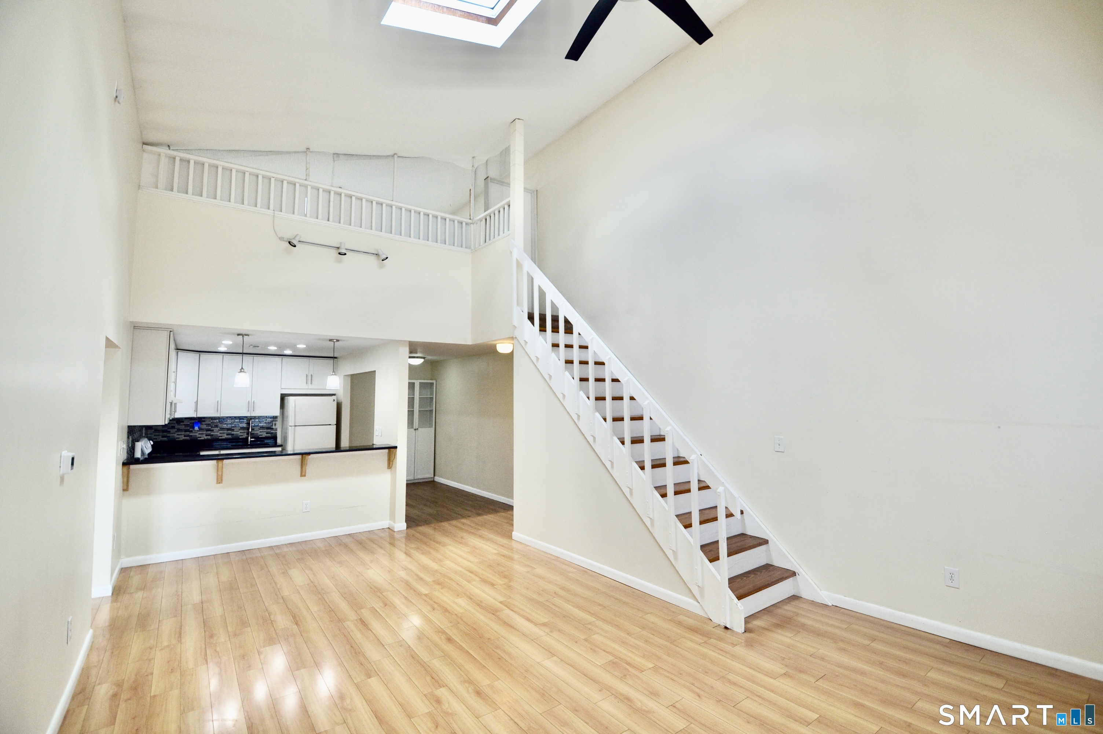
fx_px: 459
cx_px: 552
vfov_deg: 77.2
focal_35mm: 15
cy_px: 367
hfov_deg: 100.4
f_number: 5
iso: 400
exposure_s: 1/100
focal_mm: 10
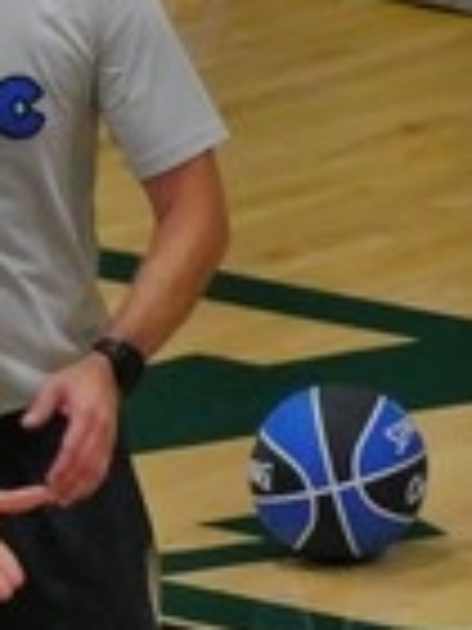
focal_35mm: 889
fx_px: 16162
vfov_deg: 2.2
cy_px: 468
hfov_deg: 1.7
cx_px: -274
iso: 6400
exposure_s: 1/320
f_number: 5.6
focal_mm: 130
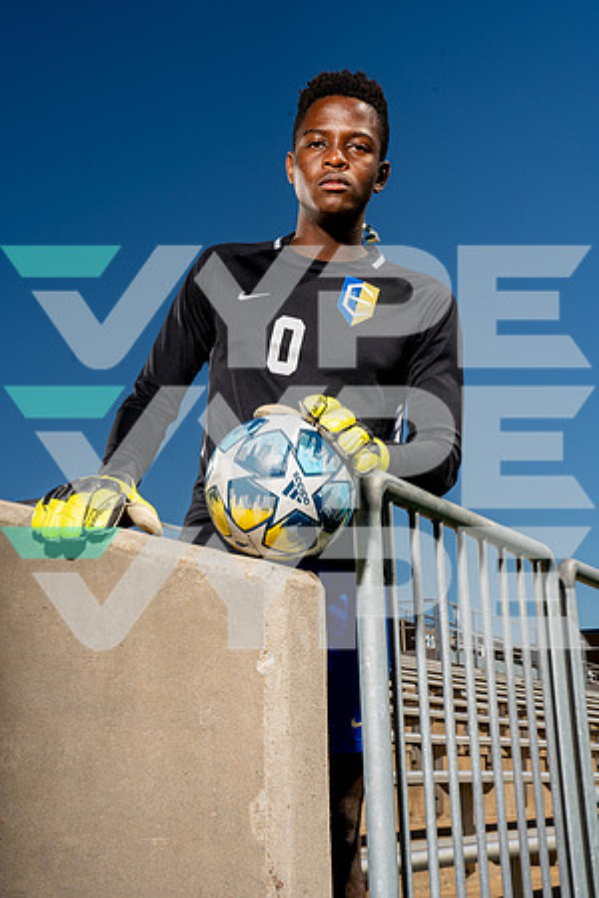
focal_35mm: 58
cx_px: 300
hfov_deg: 23.4
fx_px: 1447
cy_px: 449
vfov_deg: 34.5
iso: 100
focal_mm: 58
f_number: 14
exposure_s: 1/250
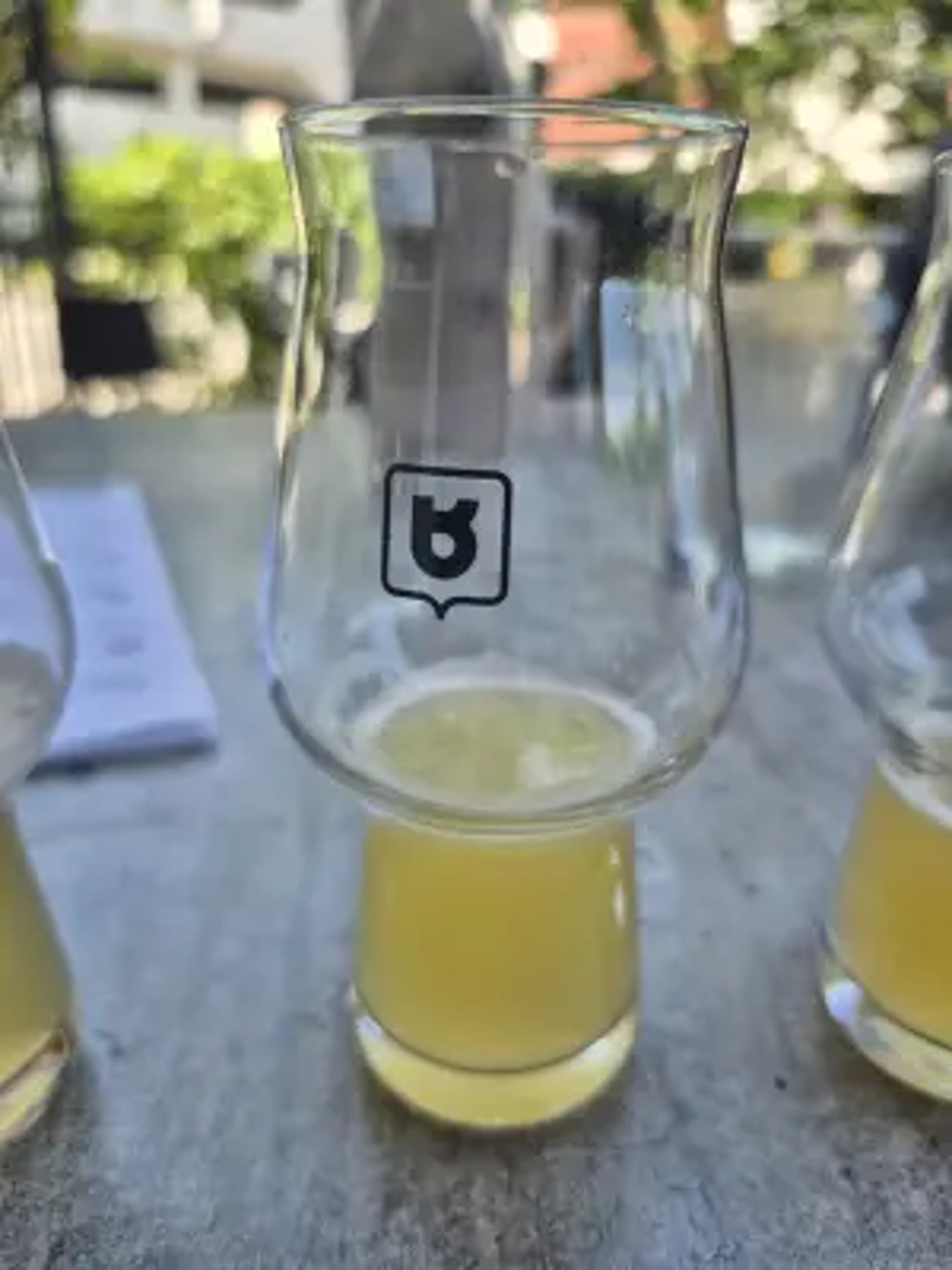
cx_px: 476
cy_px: 635
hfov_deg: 58.9
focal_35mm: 23
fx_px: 843
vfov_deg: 73.9
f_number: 1.8
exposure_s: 1/201
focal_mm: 5.4
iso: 25
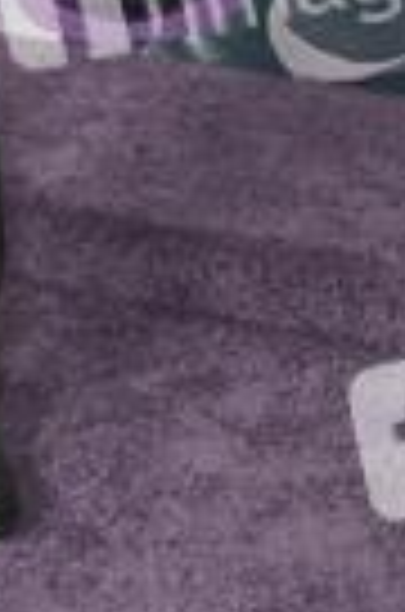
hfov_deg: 12.6
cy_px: -261
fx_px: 1747
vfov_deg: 18.1
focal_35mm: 103
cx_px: -189
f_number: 5.6
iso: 1250
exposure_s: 1/250
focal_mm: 35
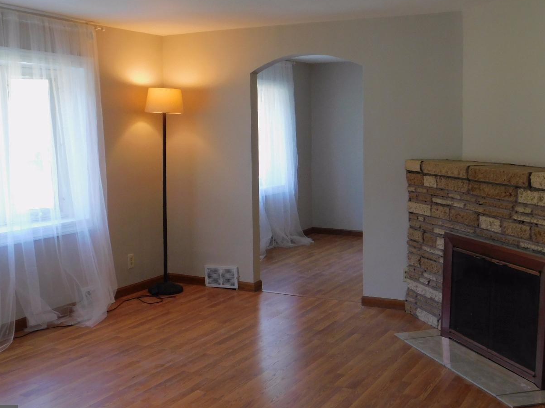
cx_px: 264
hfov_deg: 43.9
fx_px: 677
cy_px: 187
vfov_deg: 33.6
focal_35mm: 43
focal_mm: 6.3
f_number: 3.5
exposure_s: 1/30
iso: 280
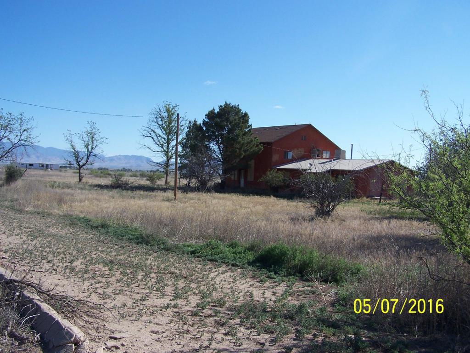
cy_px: 176
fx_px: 516
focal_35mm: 38
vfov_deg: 37.7
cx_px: 235
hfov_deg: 49.0
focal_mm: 6.3
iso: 80
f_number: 4
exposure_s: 1/750
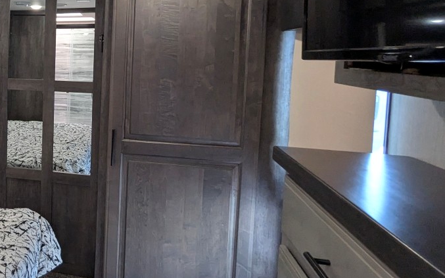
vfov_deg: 35.7
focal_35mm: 35
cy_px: 78
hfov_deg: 47.2
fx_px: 424
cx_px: 12
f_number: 2.2
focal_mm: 2.35
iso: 283
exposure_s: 1/66.7
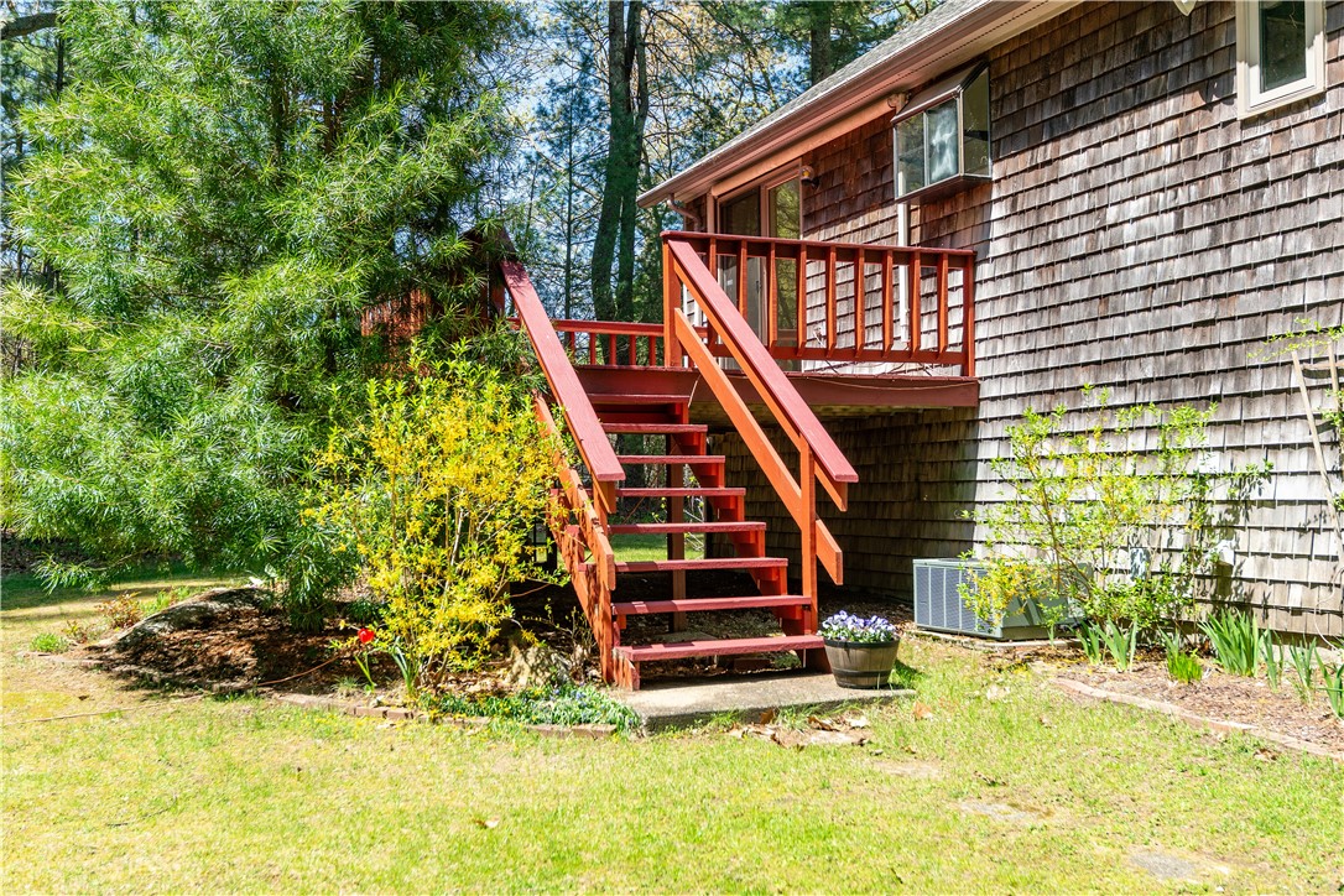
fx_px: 1307
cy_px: 448
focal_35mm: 35
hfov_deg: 54.4
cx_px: 672
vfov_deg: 37.9
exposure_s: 1/160
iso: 100
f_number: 6.3
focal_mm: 35
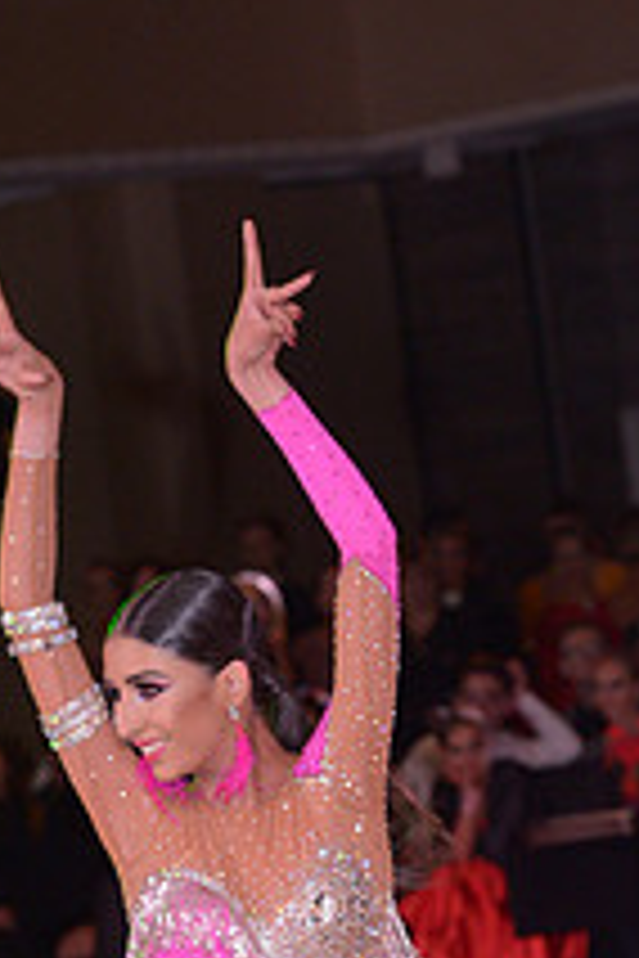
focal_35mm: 251
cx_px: -137
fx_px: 6682
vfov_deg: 8.1
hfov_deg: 5.4
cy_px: 1115
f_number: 5.6
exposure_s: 1/200
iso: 1250
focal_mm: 92
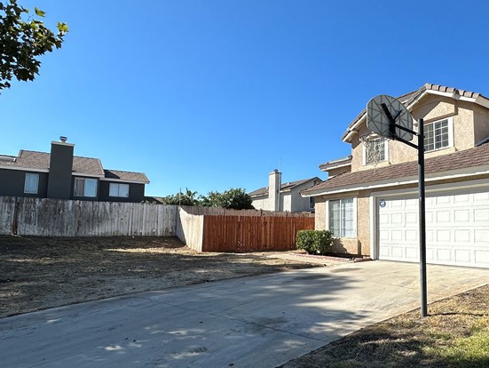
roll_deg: -0.3
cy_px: 201
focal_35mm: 26
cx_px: 347
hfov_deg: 64.5
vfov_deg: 53.0
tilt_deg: +4.9
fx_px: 368
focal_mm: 2.22
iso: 50
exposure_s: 1/3040
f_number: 2.2
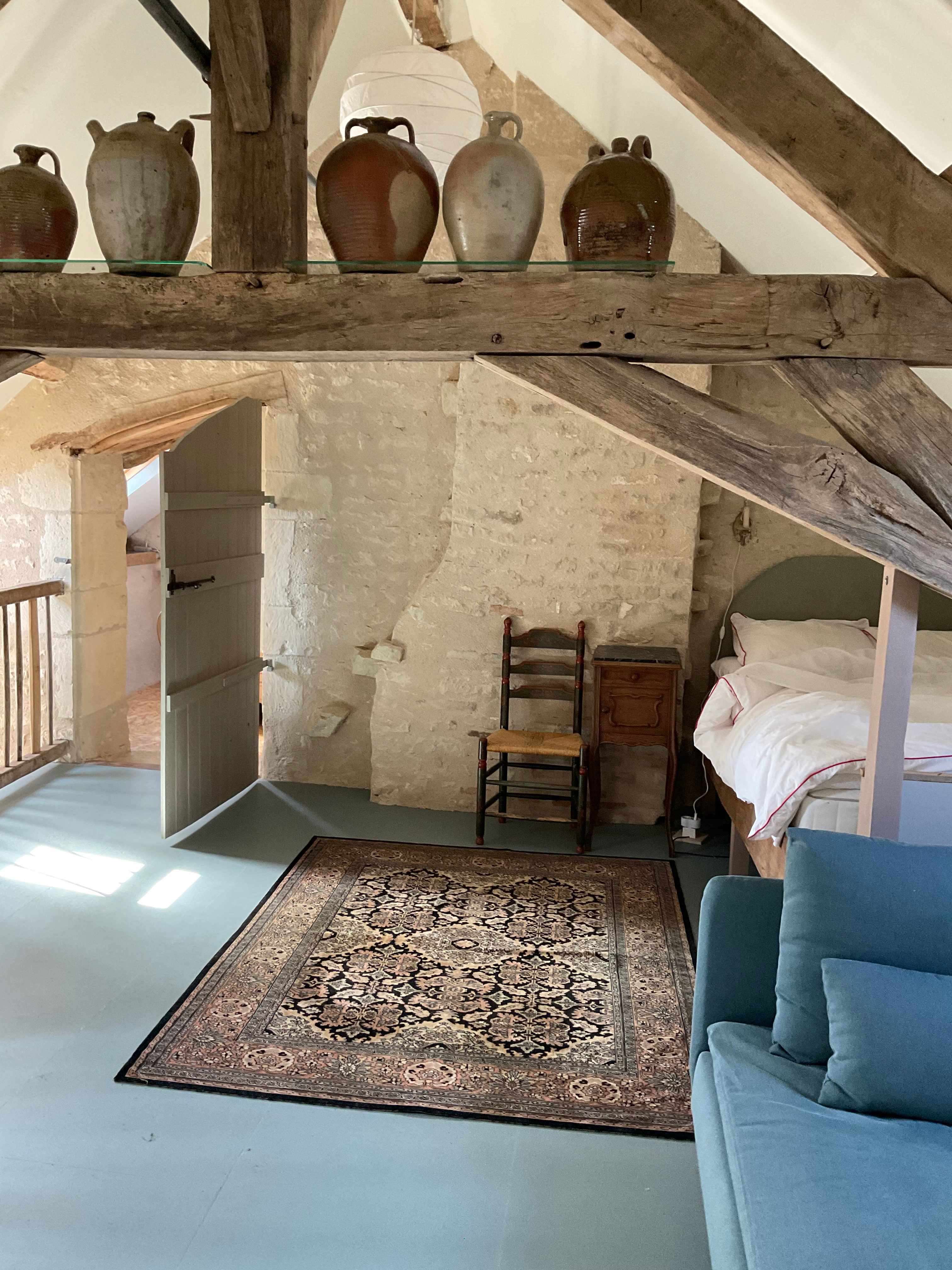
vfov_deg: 61.7
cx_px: 476
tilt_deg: -7.4
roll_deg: -1.2
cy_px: 635
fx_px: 1063
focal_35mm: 29
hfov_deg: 48.2
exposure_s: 1/60
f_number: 1.8
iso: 200
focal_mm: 3
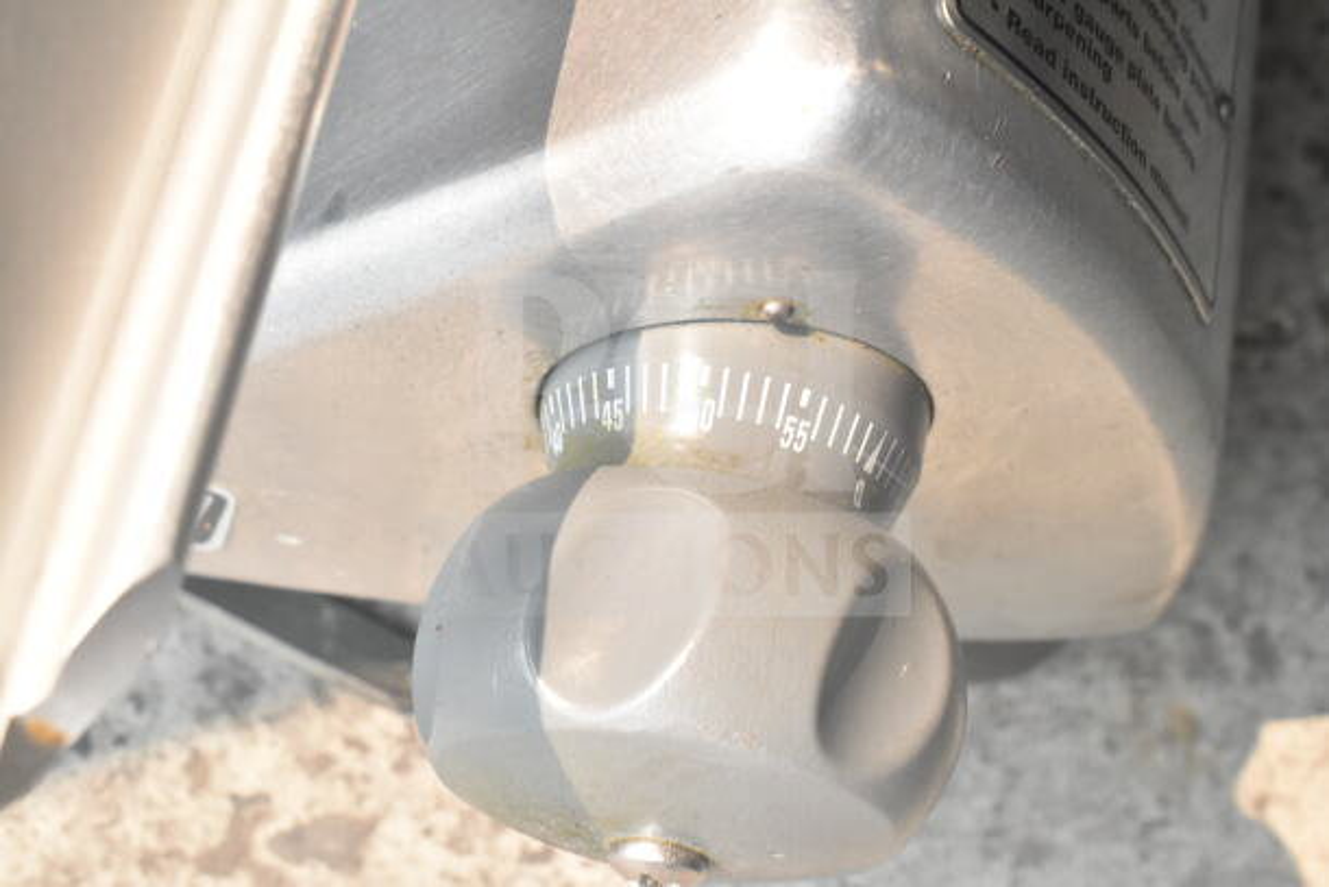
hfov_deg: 29.9
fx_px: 2492
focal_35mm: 68
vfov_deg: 20.2
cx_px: 664
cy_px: 444
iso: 1600
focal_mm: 45
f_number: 10
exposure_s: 1/400
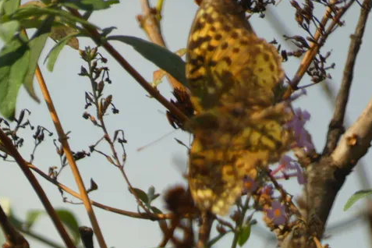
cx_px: 216
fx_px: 17049
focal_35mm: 1650
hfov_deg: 1.3
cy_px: 77
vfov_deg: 0.8
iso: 80
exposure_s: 1/160
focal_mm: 211.8
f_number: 5.8
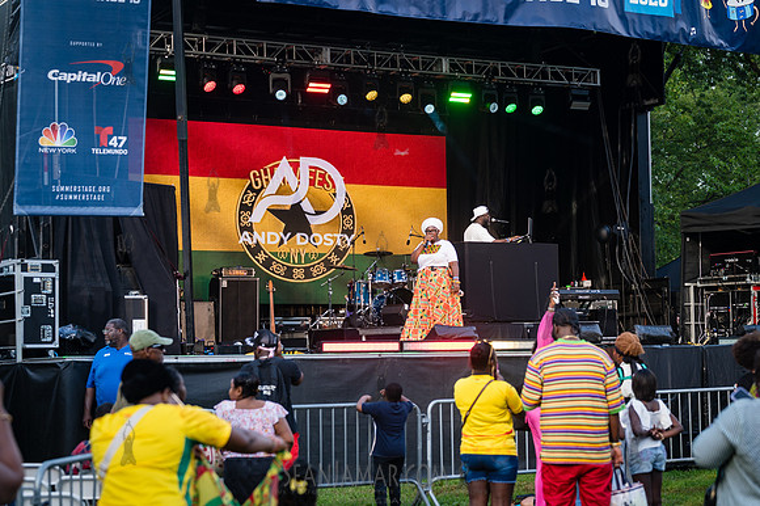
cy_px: 253
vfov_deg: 18.4
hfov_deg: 27.4
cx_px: 380
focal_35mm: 74
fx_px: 1561
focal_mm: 74
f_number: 3.5
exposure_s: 1/500
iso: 500
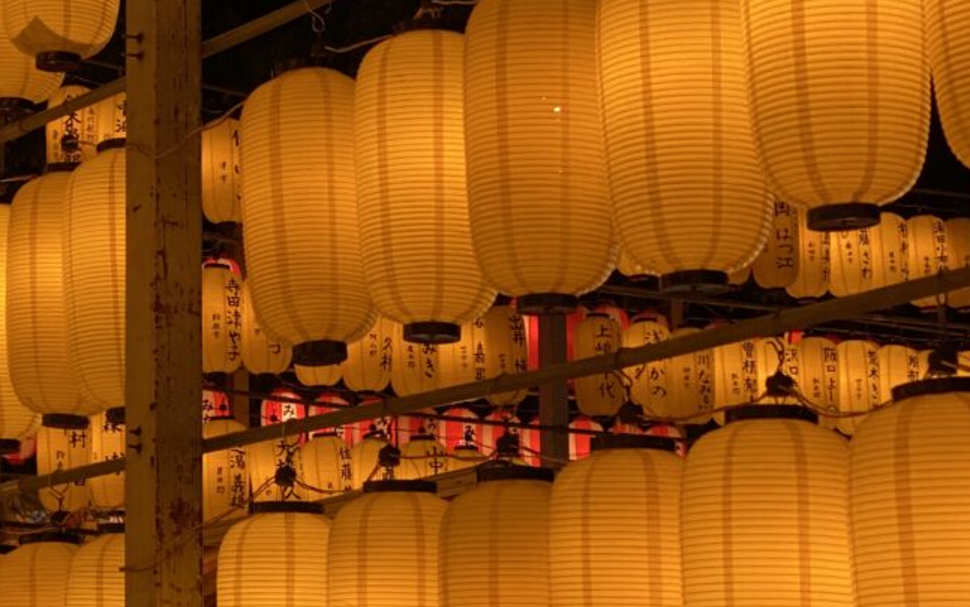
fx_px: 2883
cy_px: 330
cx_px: 19
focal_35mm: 109
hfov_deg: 18.6
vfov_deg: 12.0
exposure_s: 1/50
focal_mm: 6
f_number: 2
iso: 160
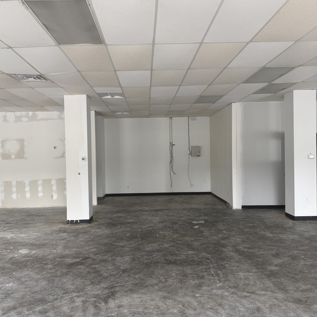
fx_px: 311
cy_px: 162
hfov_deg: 54.0
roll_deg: -0.3
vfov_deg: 54.0
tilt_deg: -0.5
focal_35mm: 30
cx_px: 144
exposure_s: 1/73
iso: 200
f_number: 1.78
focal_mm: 6.76
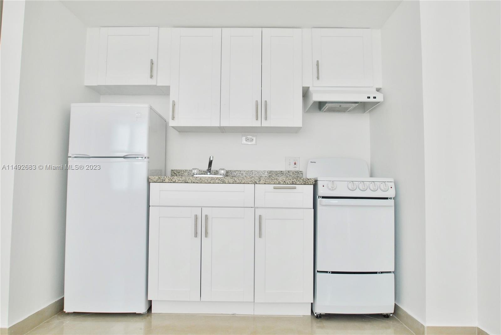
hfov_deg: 70.4
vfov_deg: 50.5
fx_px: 355
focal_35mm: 26
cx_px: 250
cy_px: 168
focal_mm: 17
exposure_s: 1/100
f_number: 5
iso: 200
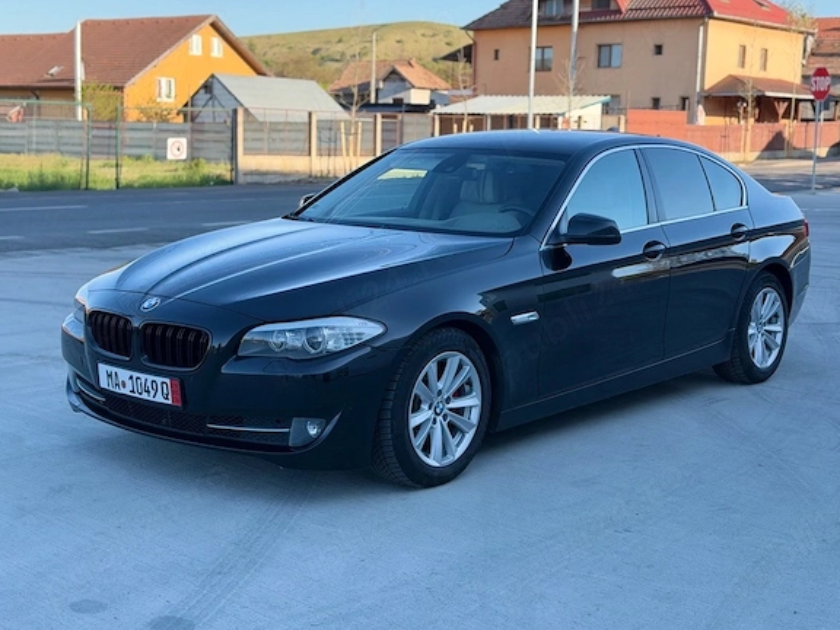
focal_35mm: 50
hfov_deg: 38.2
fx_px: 1213
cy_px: 314
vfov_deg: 29.1
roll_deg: -1.0
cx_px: 420
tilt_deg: -7.7
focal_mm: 6.76
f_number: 1.78
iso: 100
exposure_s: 1/1013
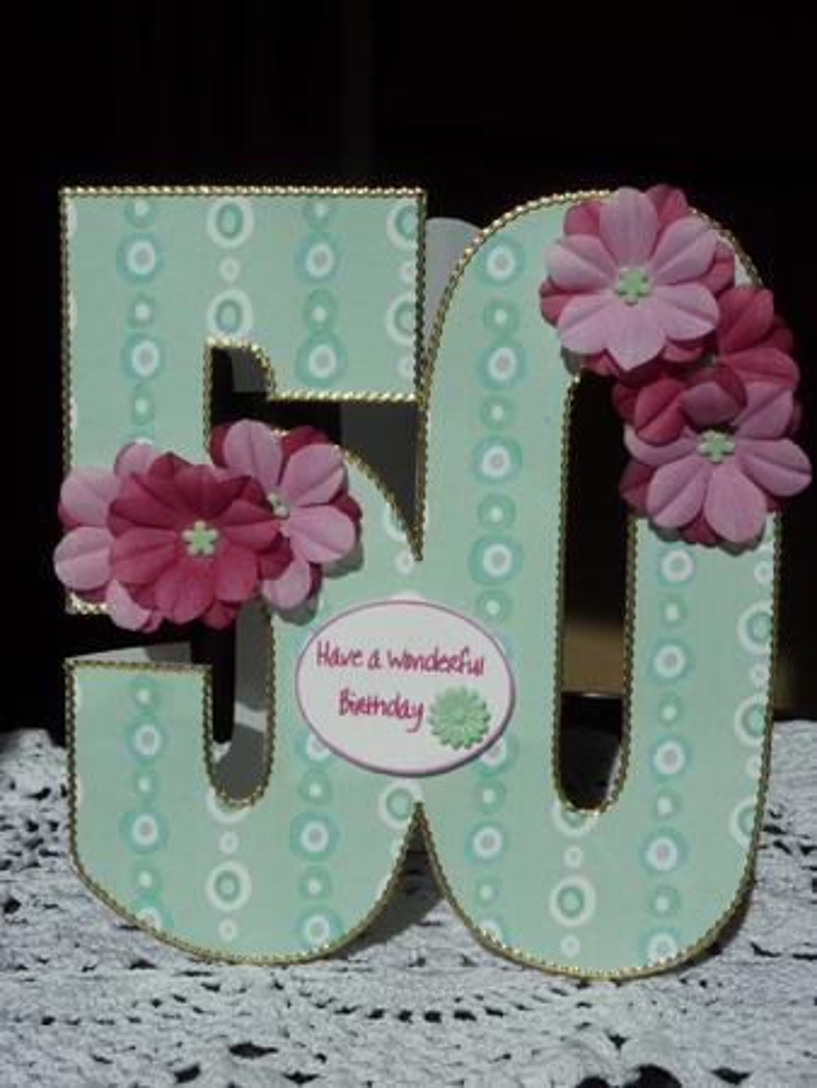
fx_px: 1509
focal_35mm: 48
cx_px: 408
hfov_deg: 30.3
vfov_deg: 39.6
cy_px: 544
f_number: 5.6
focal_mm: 7.9
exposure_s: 1/640
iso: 80
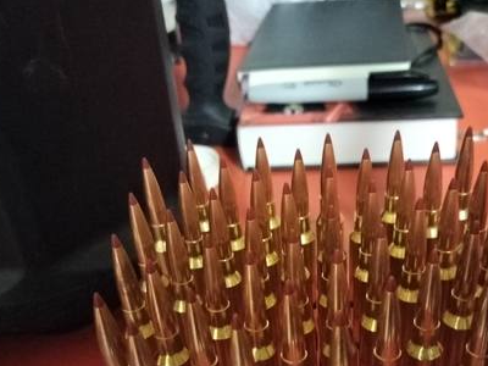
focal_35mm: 42
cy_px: 298
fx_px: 592
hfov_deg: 44.6
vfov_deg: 33.3
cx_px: 292
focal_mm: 5.24
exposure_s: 1/10
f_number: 1.7
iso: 3200
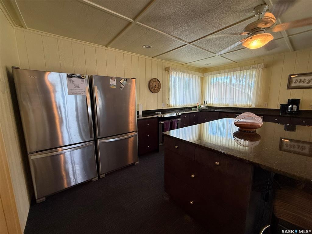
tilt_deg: -8.9
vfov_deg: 85.7
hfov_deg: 102.1
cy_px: 117
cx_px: 156
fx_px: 126
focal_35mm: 14
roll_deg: -0.1
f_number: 2.2
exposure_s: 1/120
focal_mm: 2.22
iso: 200
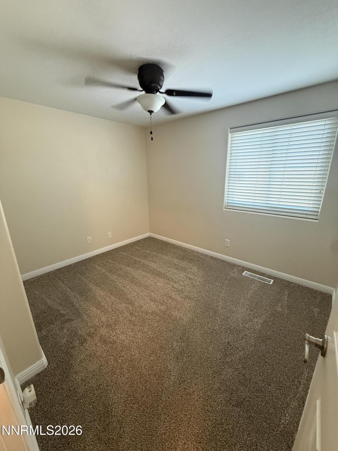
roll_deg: +0.9
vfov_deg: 102.1
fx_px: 182
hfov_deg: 85.7
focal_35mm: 14
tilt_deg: -15.0
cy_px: 226
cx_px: 169
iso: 500
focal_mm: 2.22
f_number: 2.2
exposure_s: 1/60
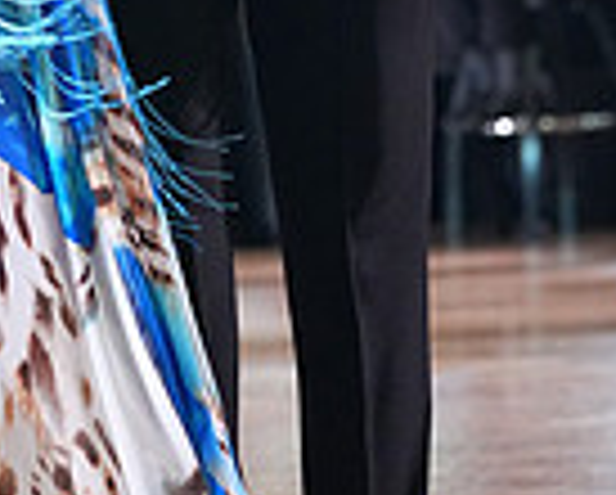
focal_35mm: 469
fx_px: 8563
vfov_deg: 3.3
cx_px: 97
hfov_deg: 4.1
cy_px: -261
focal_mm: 118
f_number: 4
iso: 6400
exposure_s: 1/400
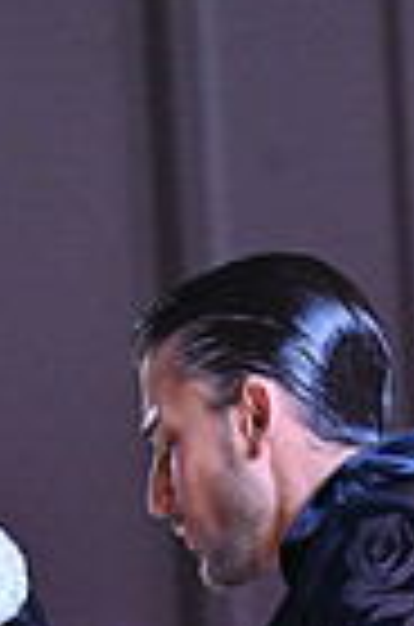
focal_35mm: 544
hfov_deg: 2.5
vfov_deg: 3.8
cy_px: 1243
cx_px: 133
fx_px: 9430
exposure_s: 1/400
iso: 4000
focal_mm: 130
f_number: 7.1
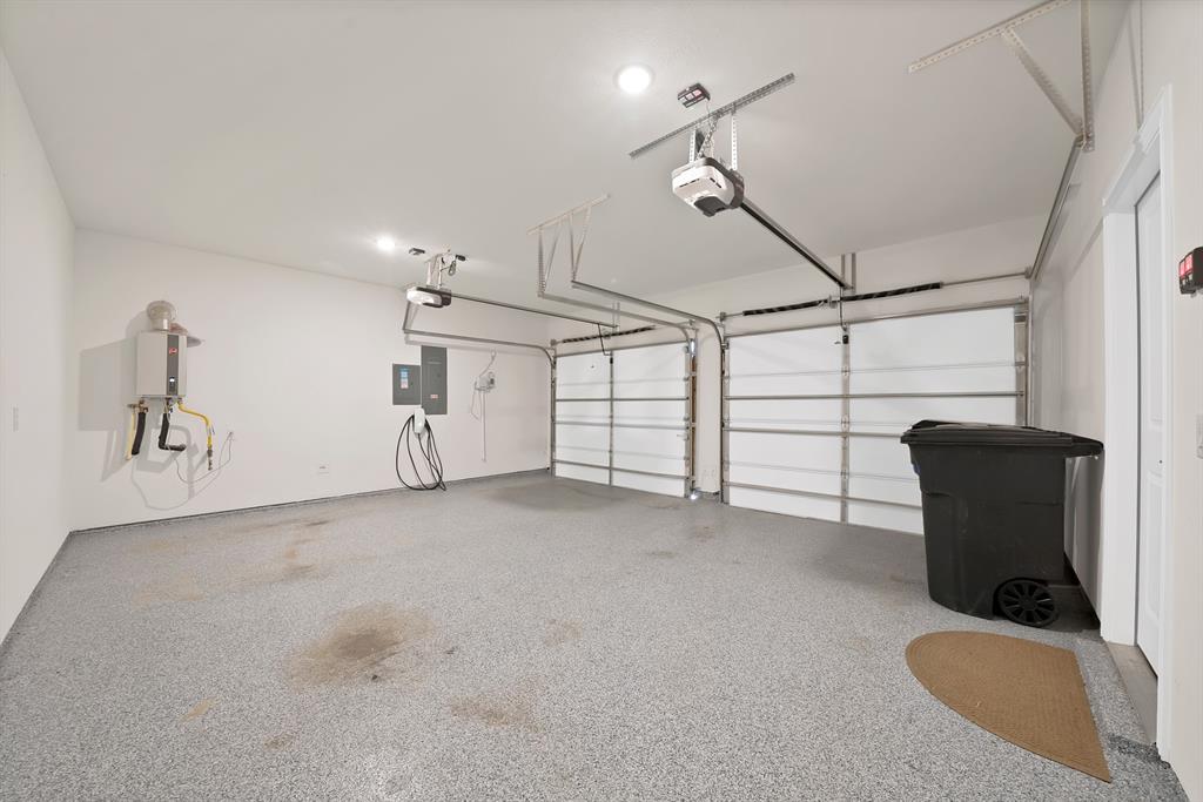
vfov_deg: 90.0
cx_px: 602
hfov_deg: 112.6
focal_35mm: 12
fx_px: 401
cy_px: 401
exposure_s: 8
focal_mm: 12
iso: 640
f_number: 9
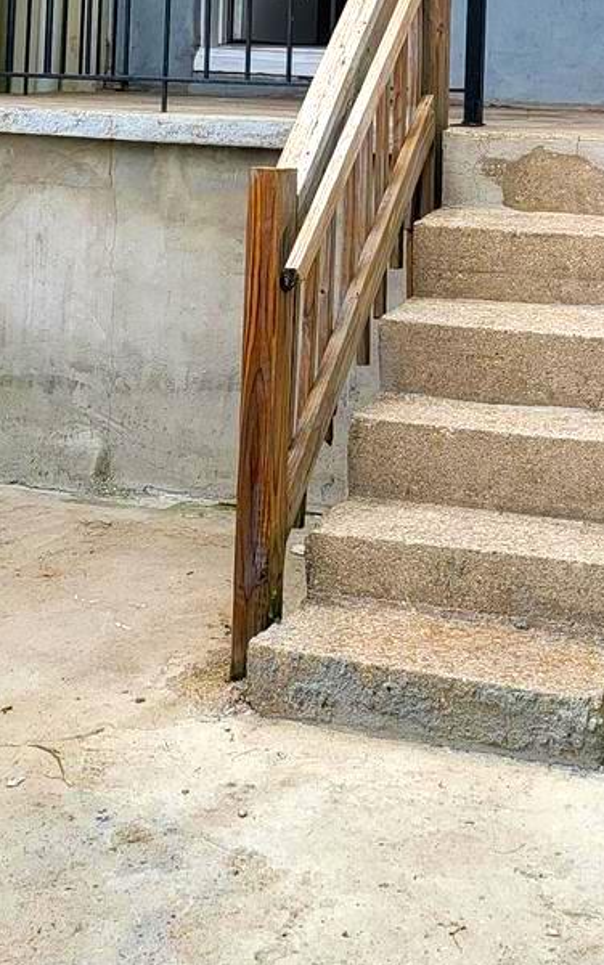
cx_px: 373
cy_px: 21
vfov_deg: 29.6
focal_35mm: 65
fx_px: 1711
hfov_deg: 20.0
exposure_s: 1/591
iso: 40
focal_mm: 5
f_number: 1.8
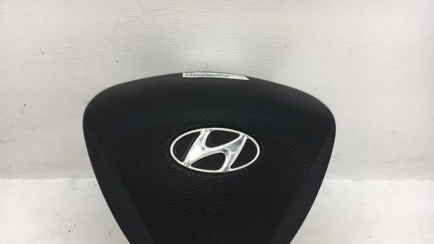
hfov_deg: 59.5
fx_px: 380
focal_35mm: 33
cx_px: 214
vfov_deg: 35.5
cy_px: 147
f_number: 2.2
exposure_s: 1/296
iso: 25
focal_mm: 4.15
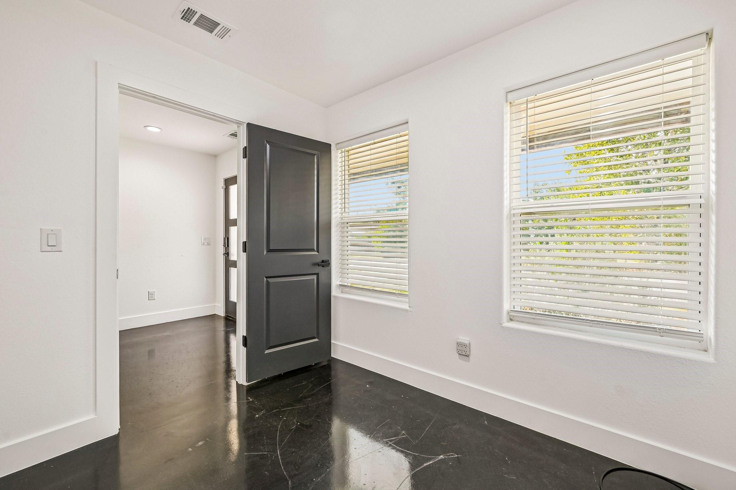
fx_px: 286
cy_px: 245
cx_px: 368
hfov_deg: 104.3
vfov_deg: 81.2
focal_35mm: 14
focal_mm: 14
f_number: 9
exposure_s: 1/30
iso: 250
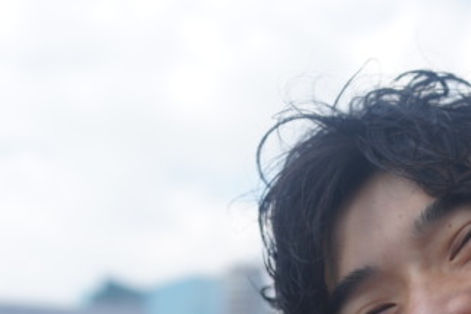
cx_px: 488
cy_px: 378
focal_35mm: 111
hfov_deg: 17.9
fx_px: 1451
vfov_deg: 12.1
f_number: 2.8
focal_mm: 35
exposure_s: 1/1000
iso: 100
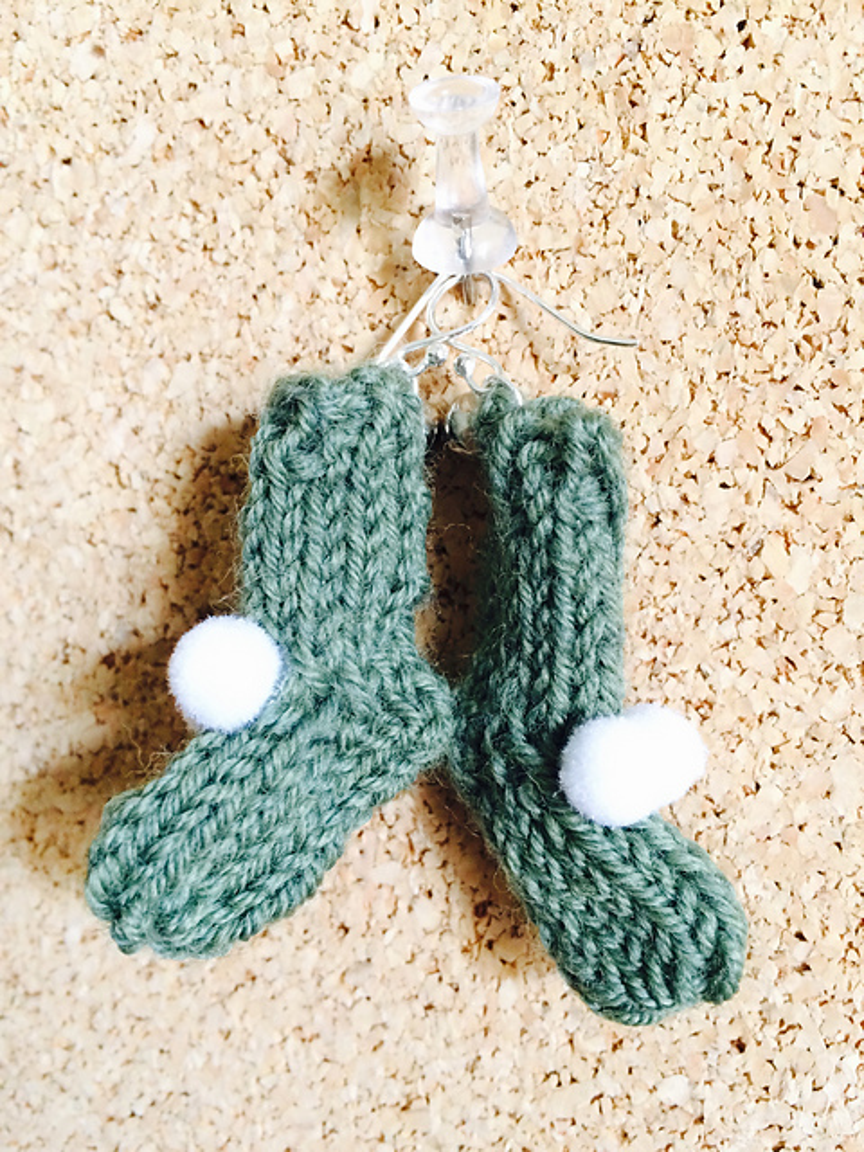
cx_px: 432
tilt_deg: -5.7
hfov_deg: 48.2
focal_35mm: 29
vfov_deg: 61.7
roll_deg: +1.5
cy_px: 576
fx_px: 965
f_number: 2.2
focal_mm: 4.15
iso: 250
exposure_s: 1/30
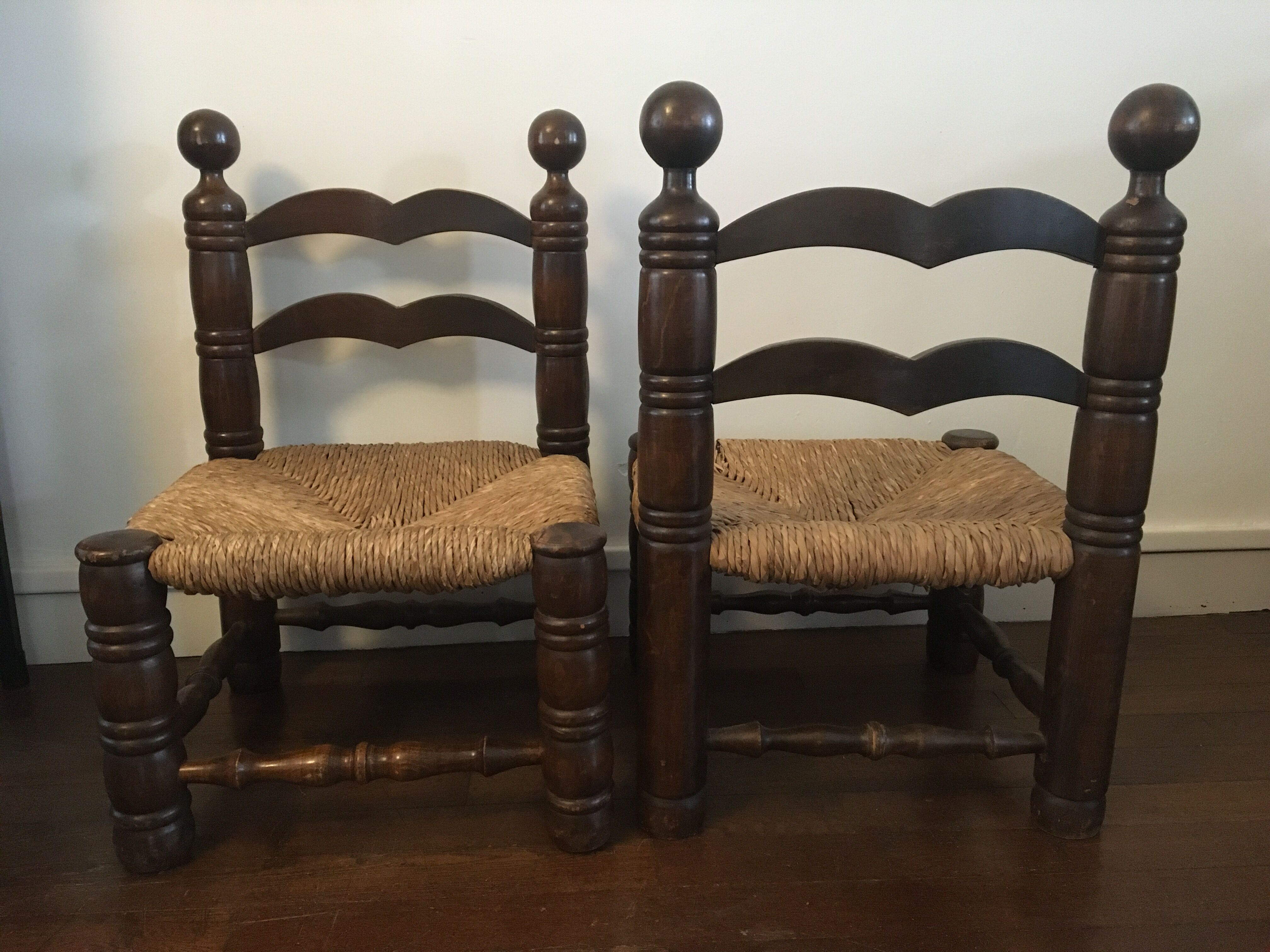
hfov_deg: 61.7
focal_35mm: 29
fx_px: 1064
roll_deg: +0.8
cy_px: 476
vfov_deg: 48.2
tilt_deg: -15.1
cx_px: 635
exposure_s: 1/17
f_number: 2.2
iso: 320
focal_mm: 4.15
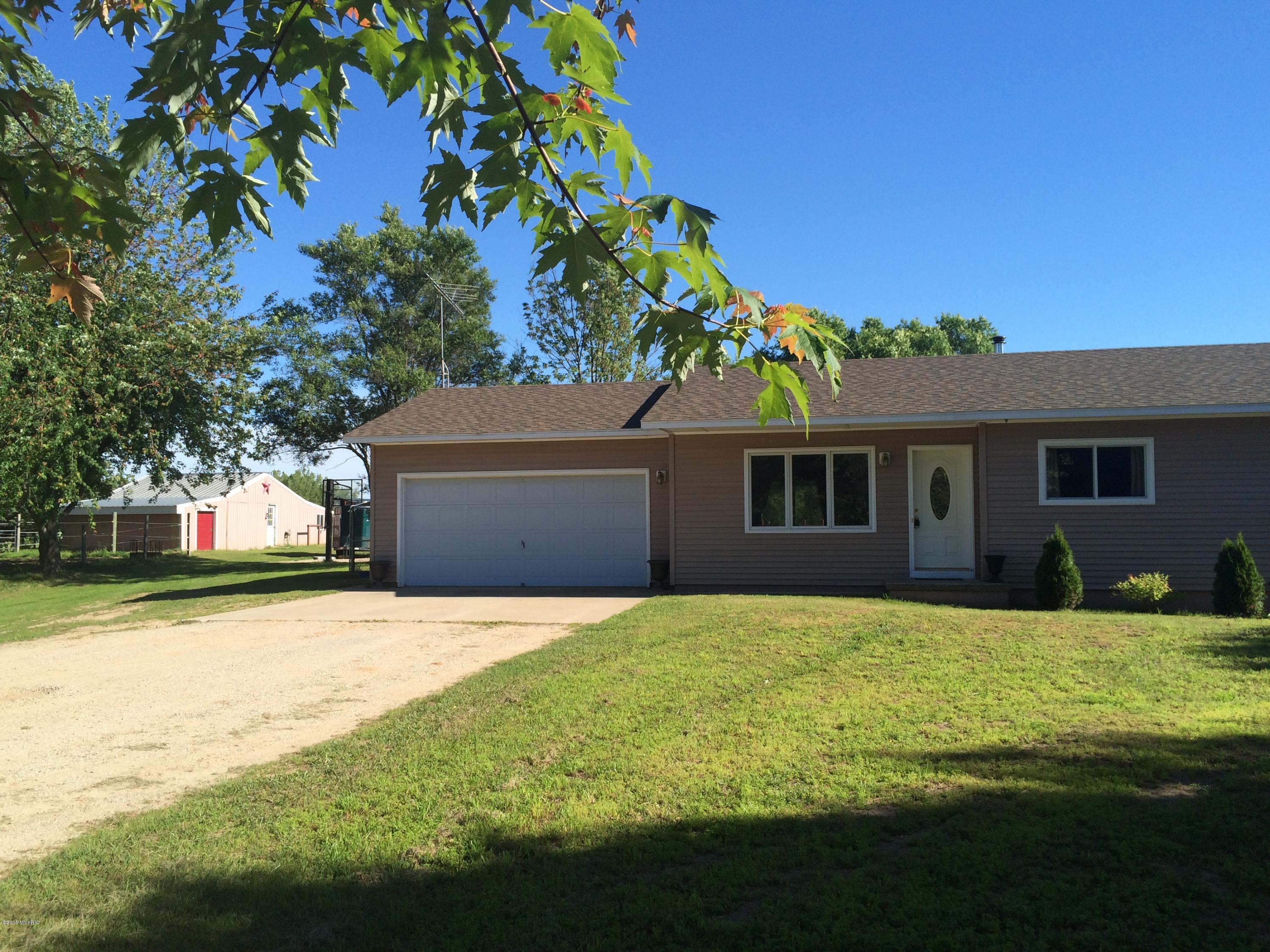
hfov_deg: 61.7
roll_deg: +0.4
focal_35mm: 29
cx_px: 635
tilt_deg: +3.3
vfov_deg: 48.2
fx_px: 1064
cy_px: 476
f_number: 2.2
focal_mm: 4.15
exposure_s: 1/1520
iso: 32
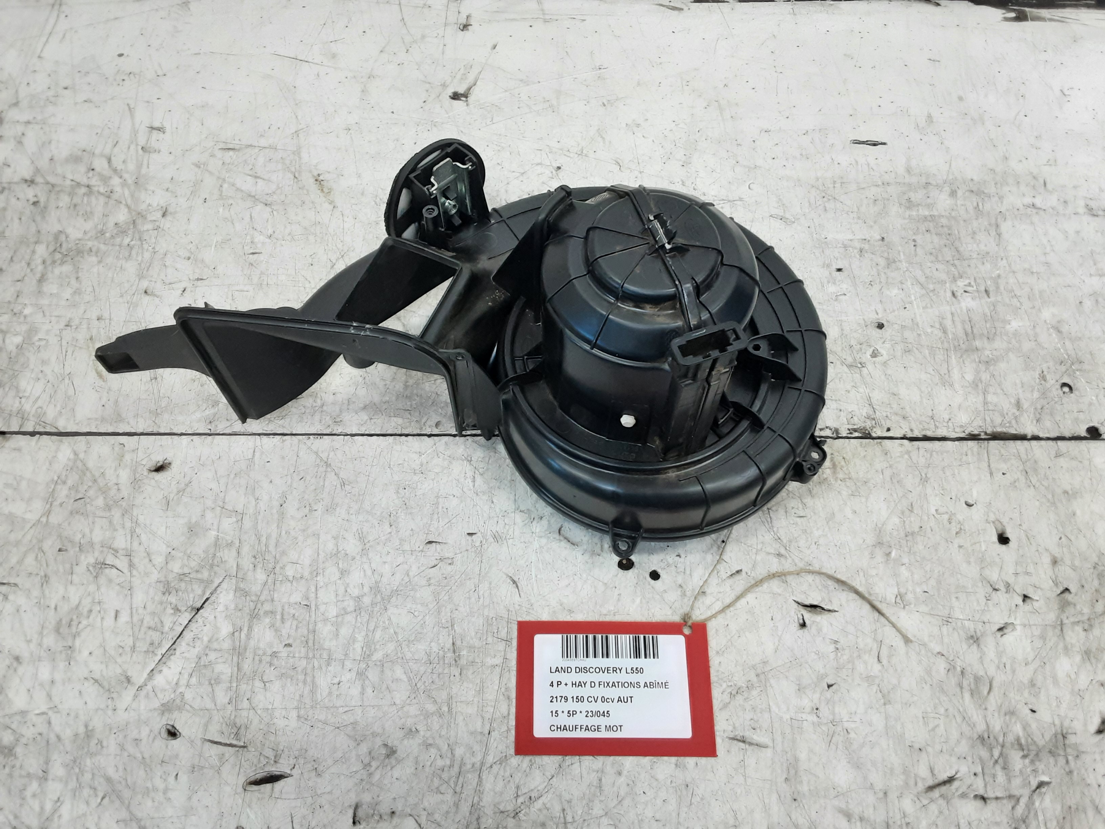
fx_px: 862
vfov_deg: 51.4
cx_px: 552
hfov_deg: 65.3
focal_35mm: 27
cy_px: 414
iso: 125
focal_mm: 2.91
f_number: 1.9
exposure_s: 1/50
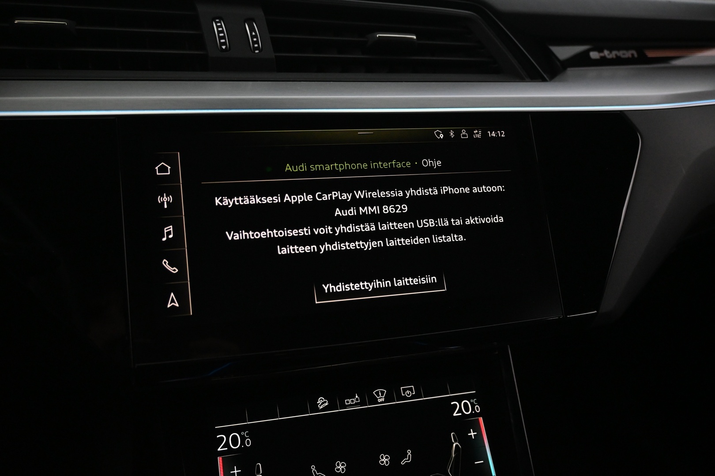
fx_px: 655
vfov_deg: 40.0
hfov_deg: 57.2
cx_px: 358
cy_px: 238
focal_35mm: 33
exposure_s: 1/40
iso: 3200
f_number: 4
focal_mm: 22
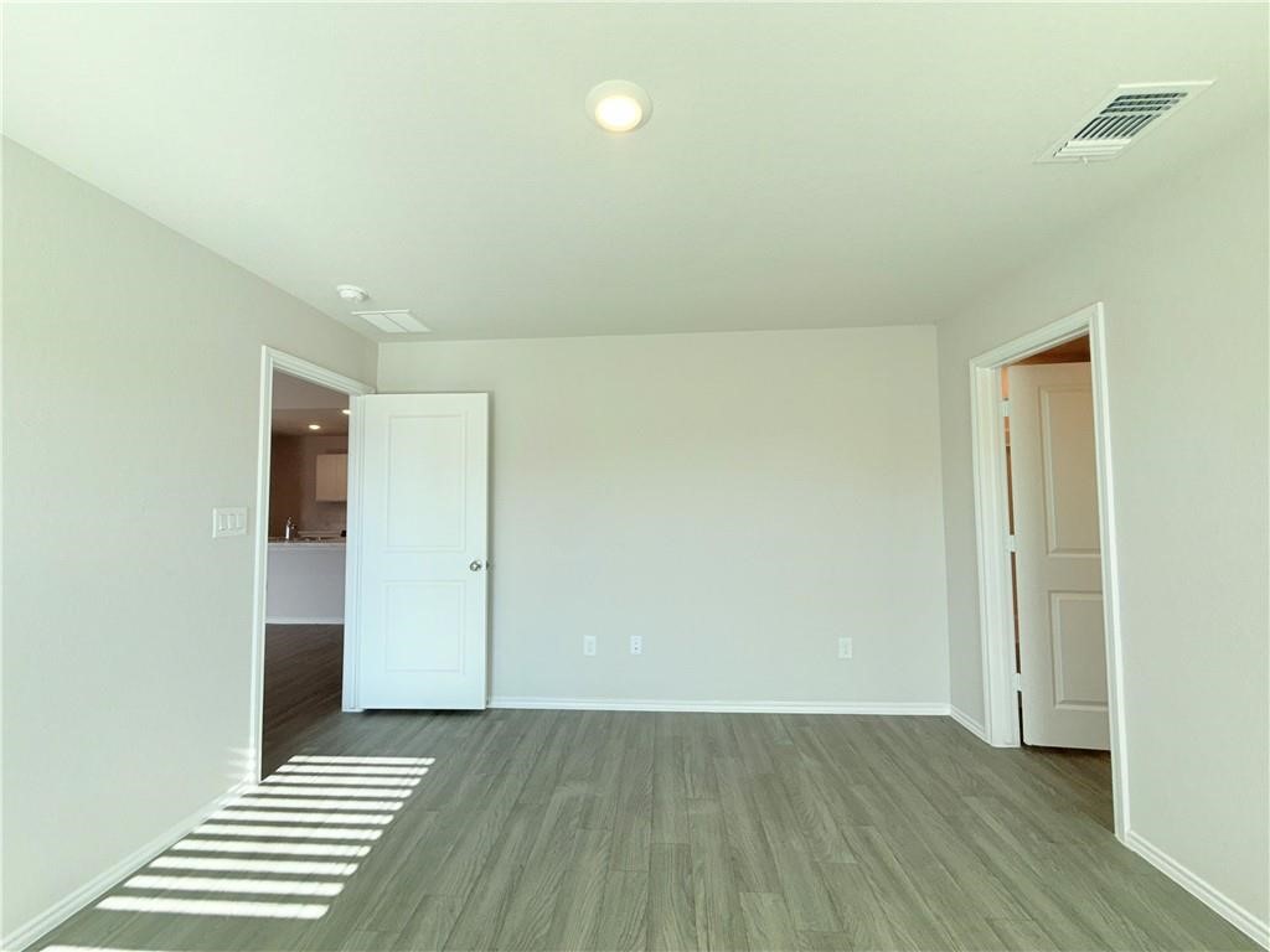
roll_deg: +0.7
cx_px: 635
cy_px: 476
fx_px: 514
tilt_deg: +3.1
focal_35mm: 14
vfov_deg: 85.7
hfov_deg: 102.1
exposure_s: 1/122
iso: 20
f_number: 2.2
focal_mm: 2.22
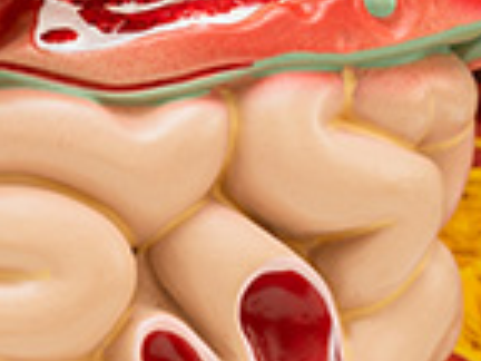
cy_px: -48
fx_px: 4627
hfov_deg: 5.9
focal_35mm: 333
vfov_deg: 4.5
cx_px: 90
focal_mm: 50
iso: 100
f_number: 3.5
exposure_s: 1/80
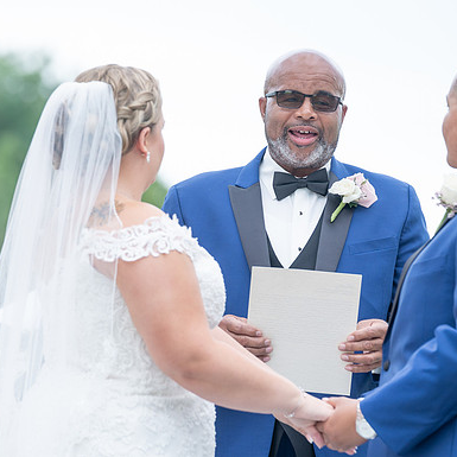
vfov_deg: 5.0
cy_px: 237
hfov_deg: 5.0
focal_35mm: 349
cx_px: 156
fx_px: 5213
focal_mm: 184
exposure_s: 1/200
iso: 160
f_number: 4
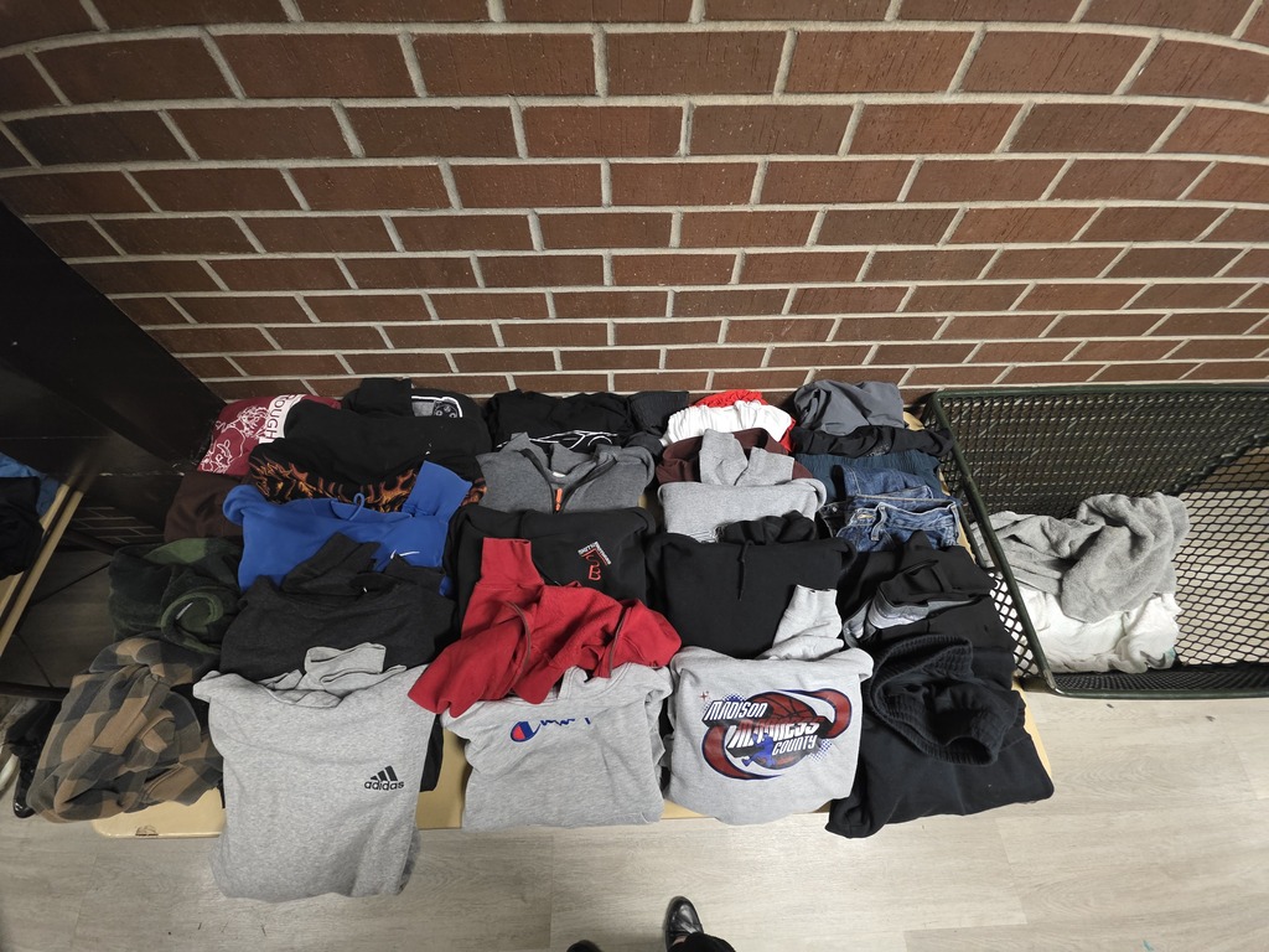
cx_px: 634
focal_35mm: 13
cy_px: 476
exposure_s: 1/60
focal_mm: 2.2
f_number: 1.9
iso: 800
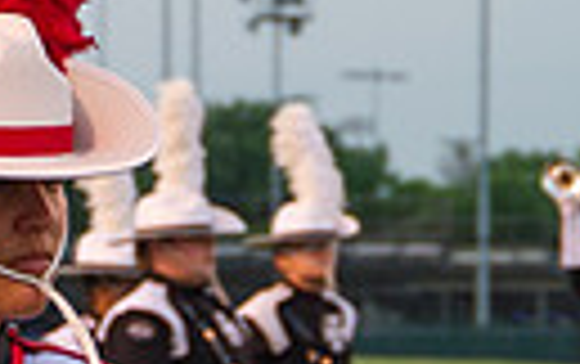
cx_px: 45
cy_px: 477
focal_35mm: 381
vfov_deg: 3.5
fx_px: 6030
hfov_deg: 5.5
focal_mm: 66
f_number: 5.3
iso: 1100
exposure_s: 1/160
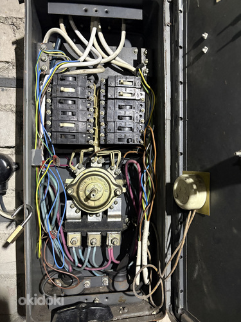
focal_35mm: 26
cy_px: 161
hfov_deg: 53.1
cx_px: 120
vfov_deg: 67.3
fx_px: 241
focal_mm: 5.96
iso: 640
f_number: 1.6
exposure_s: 1/40
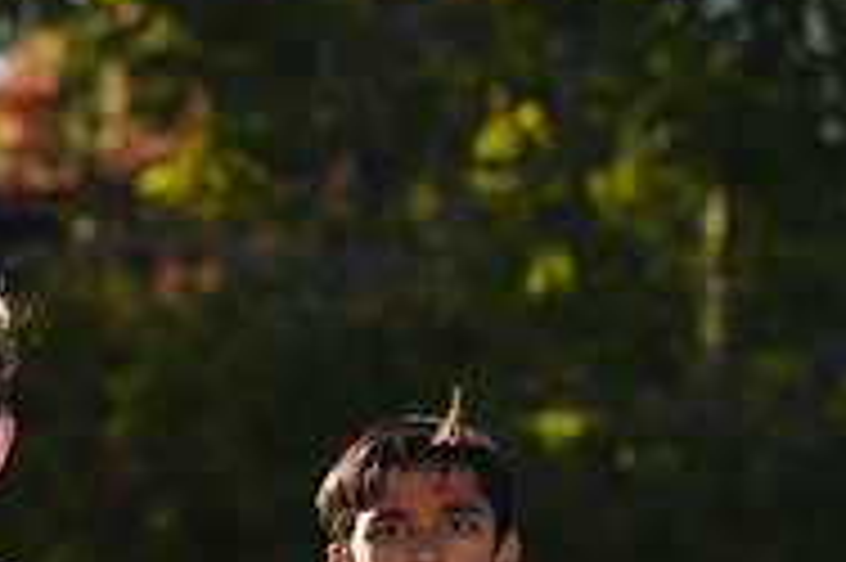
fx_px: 14087
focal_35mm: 600
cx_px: -220
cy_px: 803
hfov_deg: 3.4
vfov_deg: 2.3
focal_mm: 194
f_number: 8
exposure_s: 1/250
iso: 100
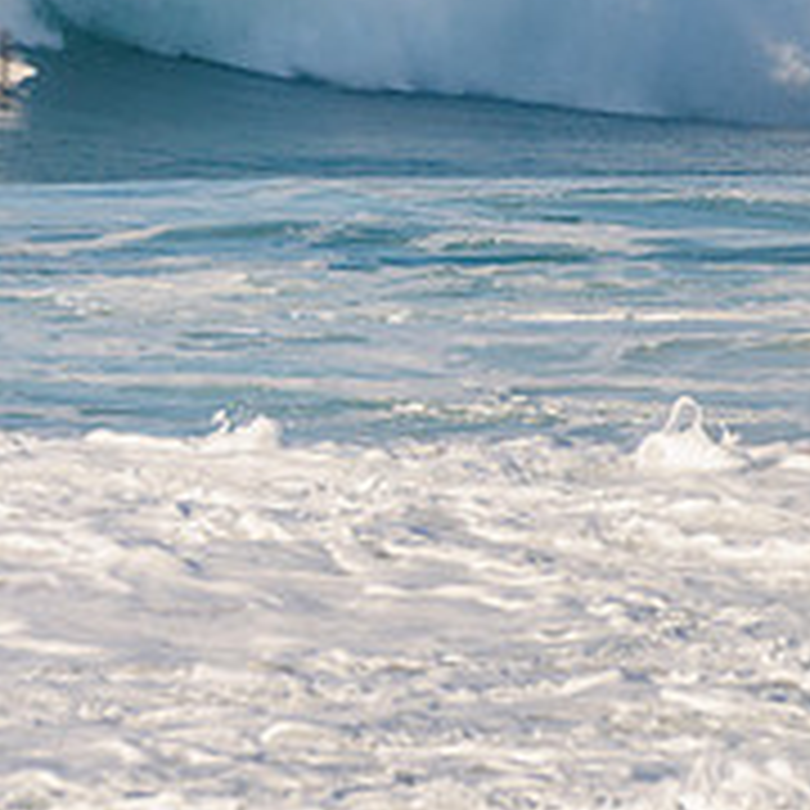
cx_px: -171
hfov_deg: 1.0
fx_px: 44396
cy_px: -21
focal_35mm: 1677
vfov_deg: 1.0
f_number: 5.6
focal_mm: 500
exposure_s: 1/1600
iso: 180
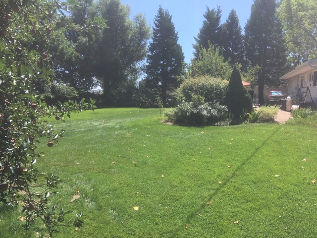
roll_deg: -0.5
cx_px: 158
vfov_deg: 48.2
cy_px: 119
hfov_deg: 61.7
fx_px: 266
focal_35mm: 29
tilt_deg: -4.2
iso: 25
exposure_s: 1/1131
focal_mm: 4.15
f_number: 2.2
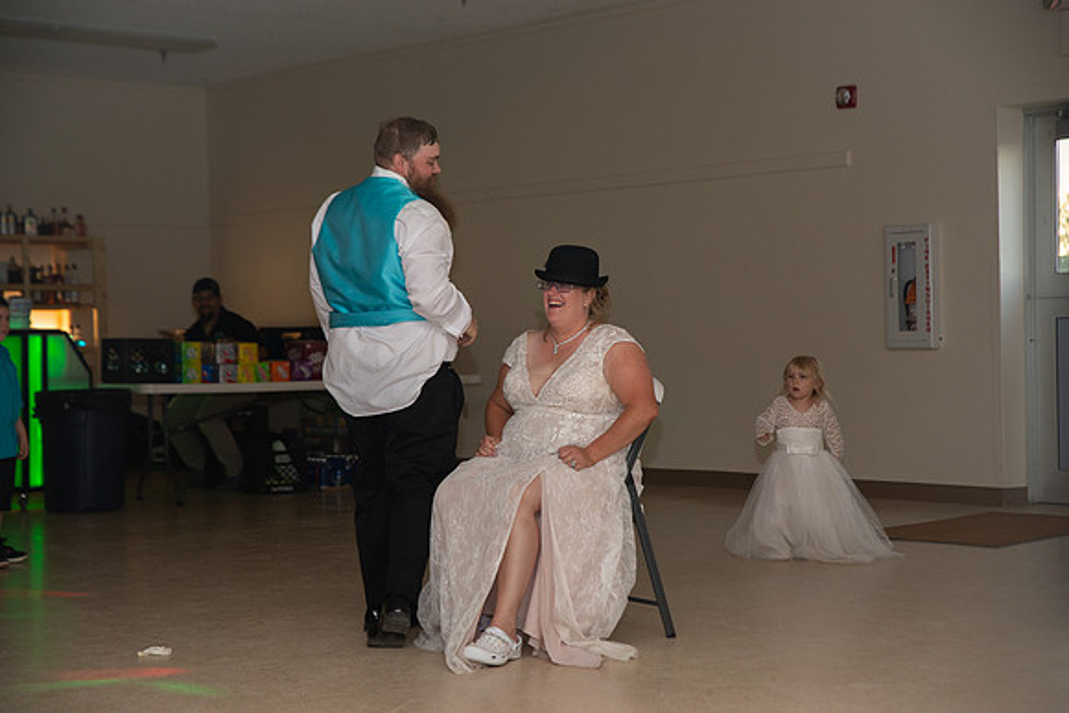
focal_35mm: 70
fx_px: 2079
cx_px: 534
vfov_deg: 19.5
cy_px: 356
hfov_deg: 28.8
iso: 800
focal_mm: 70
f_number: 3.5
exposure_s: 1/125
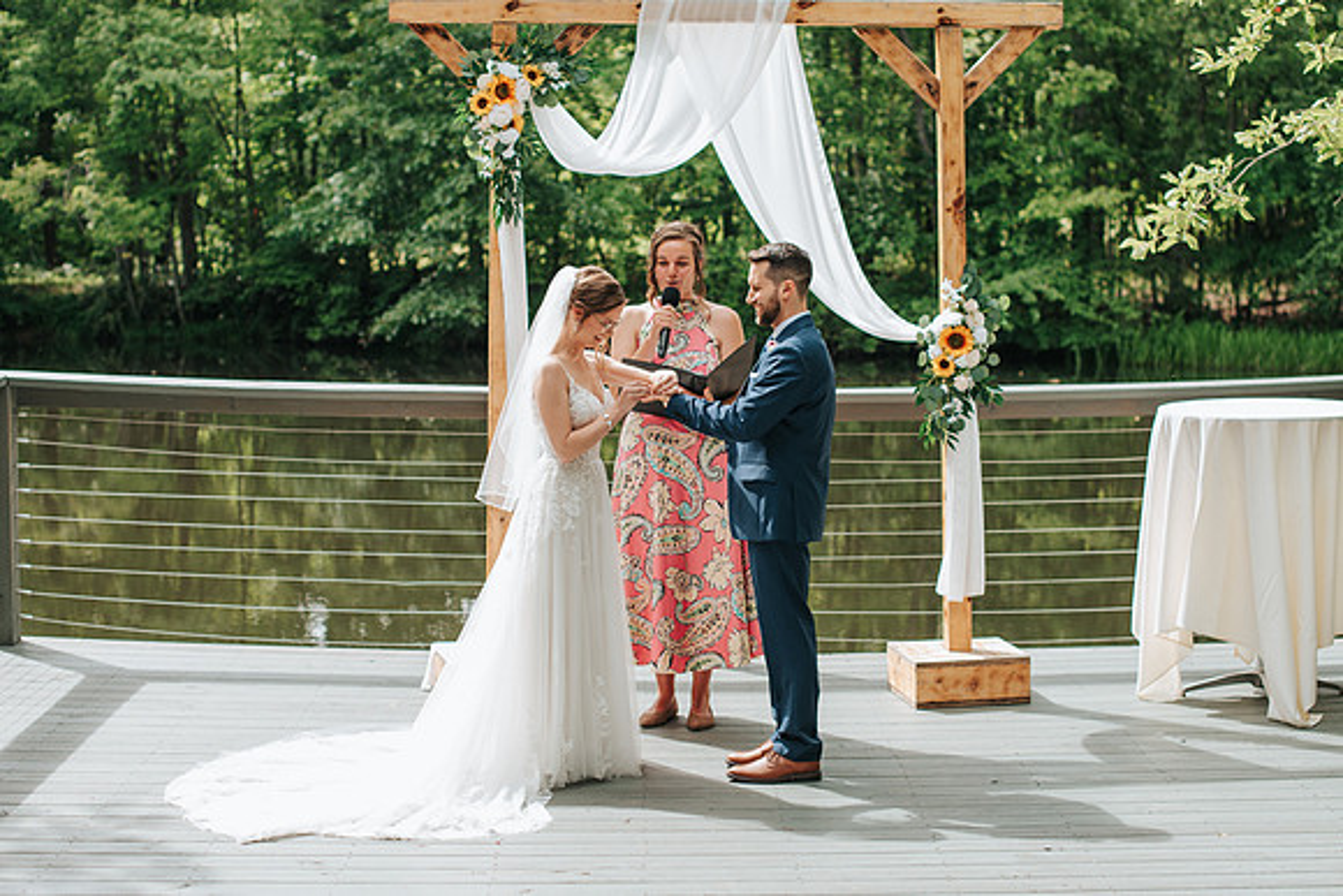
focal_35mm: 64
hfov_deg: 31.2
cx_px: 663
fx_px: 2402
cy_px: 418
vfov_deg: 21.1
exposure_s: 1/400
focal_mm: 50
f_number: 2.8
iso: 100
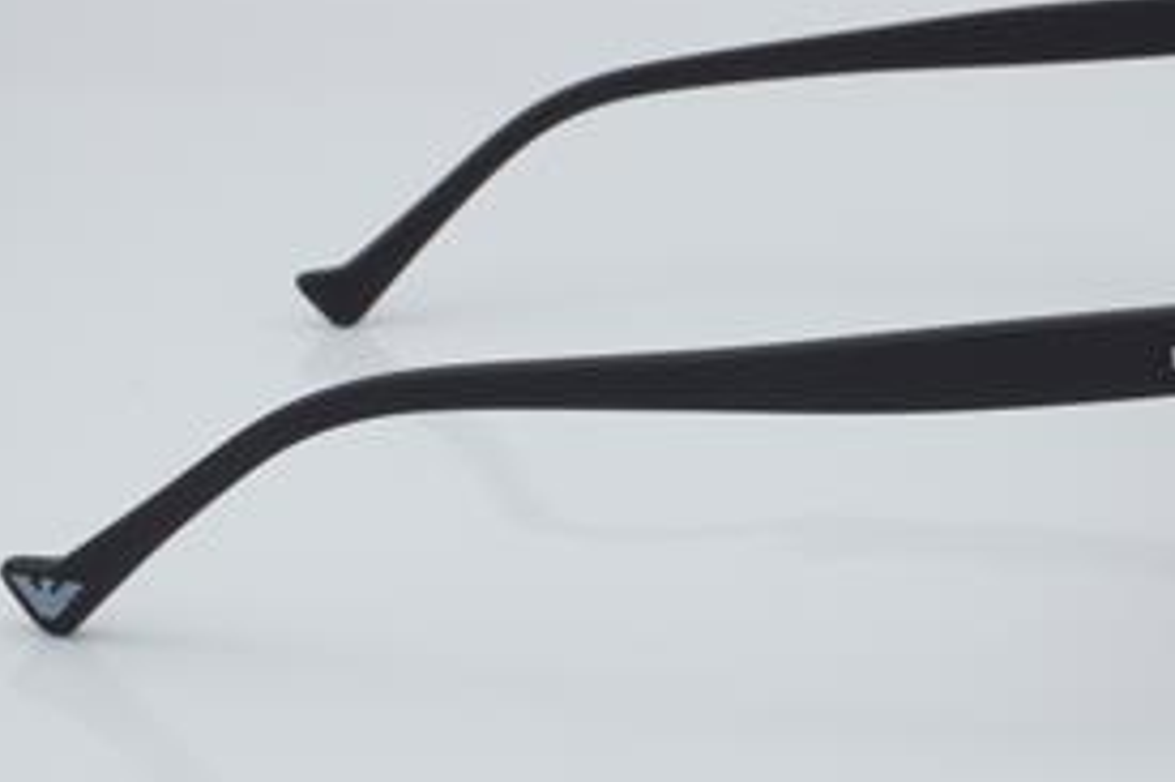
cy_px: 333
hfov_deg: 18.7
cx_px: 803
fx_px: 3555
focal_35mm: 109
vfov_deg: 12.5
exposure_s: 1/4
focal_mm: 50
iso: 100
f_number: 32
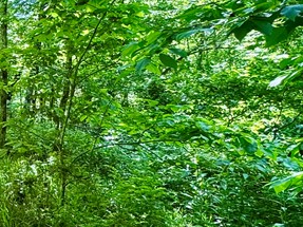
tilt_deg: +1.5
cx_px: -97
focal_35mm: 50
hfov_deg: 29.9
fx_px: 437
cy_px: 93
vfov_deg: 29.0
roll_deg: -0.7
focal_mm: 2.22
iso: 64
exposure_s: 1/99
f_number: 2.2
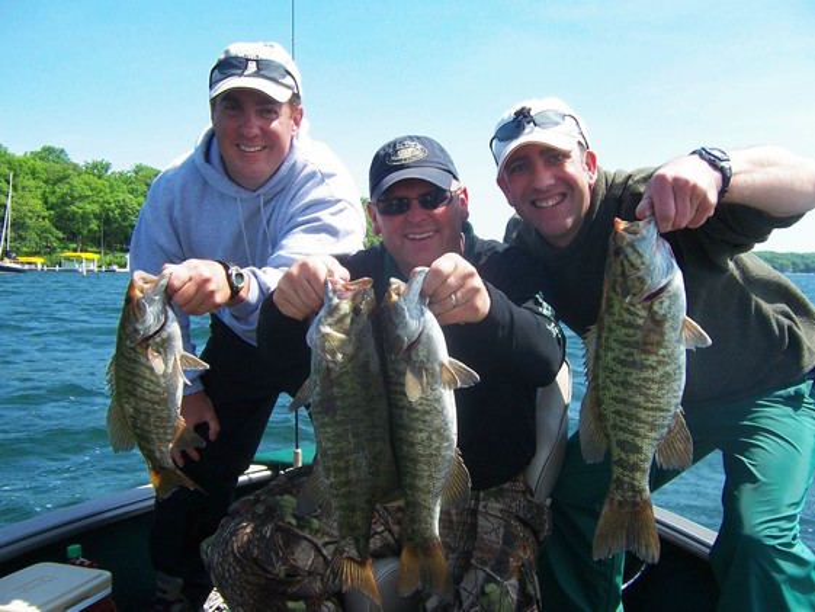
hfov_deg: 55.3
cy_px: 306
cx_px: 408
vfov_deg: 43.0
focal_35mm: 33
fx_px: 777
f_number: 3.4
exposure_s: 1/500
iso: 80
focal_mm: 5.5
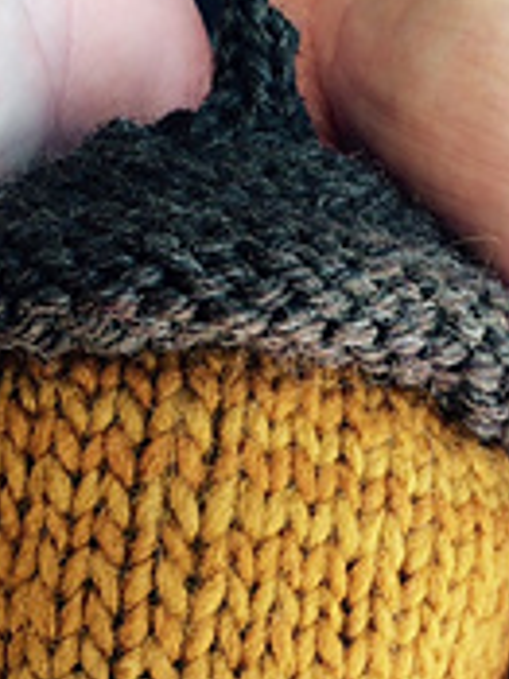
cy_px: 411
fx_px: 1629
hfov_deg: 17.8
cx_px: 266
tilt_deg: -67.9
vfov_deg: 23.5
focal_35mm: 83
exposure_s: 1/120
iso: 50
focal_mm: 4.15
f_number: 2.2
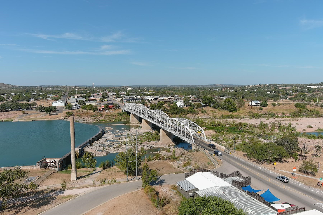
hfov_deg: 63.7
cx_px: 162
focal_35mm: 29
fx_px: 260
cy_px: 108
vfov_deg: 45.0
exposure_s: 1/1600
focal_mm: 10.57
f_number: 2.8
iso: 100
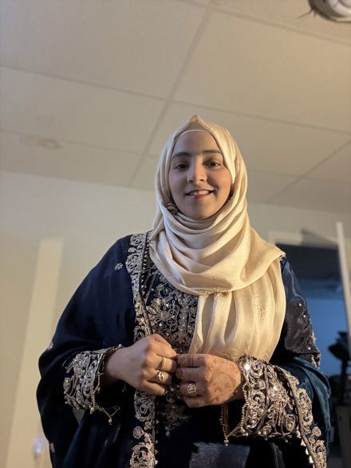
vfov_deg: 60.0
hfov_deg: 46.8
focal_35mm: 30
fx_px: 406
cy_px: 234
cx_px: 176
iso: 400
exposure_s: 1/30
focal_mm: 2.69
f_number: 1.9
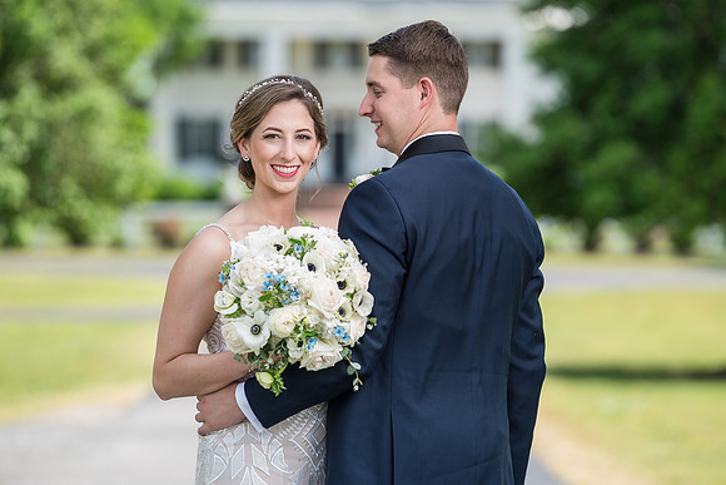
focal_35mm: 207
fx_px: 4171
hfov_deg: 9.9
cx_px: 372
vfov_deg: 6.6
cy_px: 249
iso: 50
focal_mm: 198
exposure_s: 1/250
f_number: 4
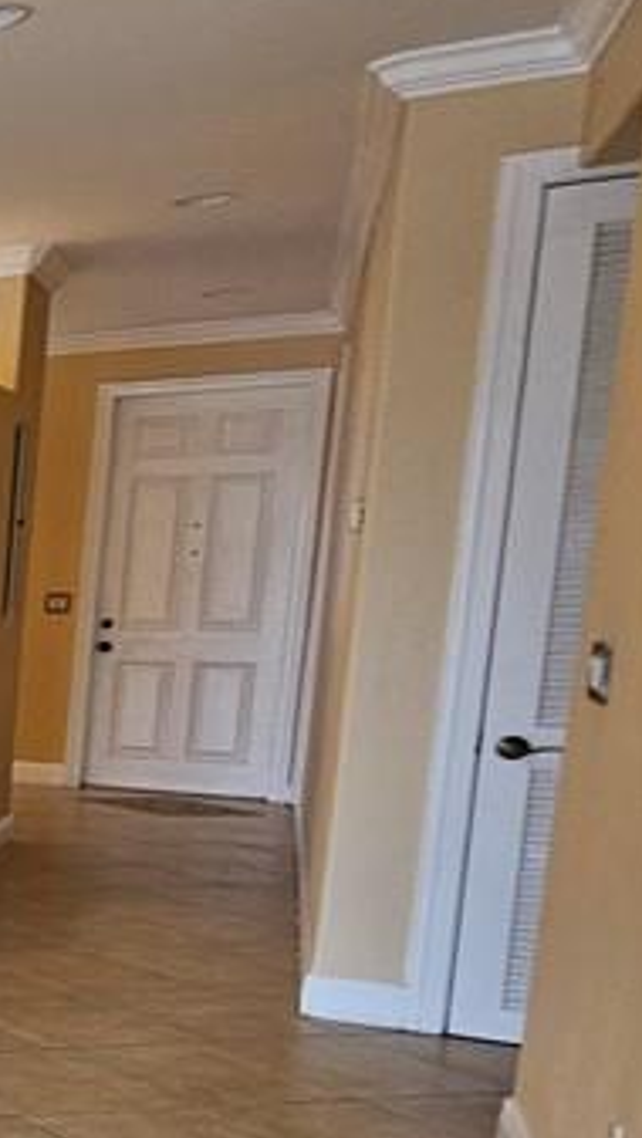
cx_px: -960
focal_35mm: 43
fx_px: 1299
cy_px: 763
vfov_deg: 46.6
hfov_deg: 14.5
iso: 100
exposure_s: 1/60
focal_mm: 2.2
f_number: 2.2
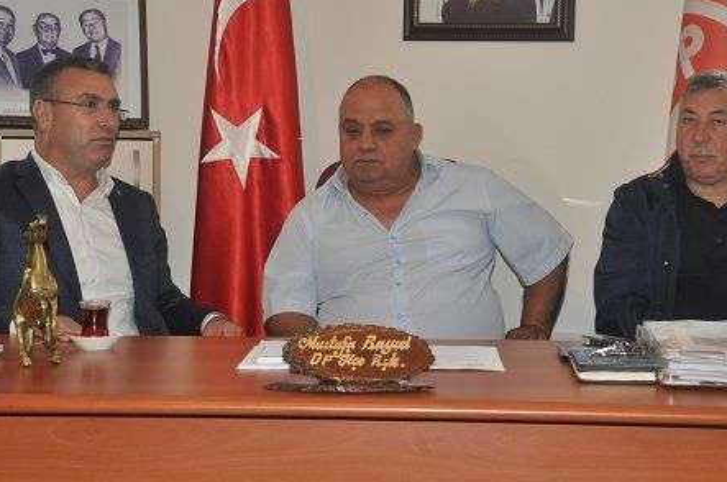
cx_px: 404
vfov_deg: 18.1
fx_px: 1507
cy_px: 144
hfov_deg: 27.1
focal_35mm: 75
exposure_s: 1/60
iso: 800
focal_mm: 35
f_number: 4.5
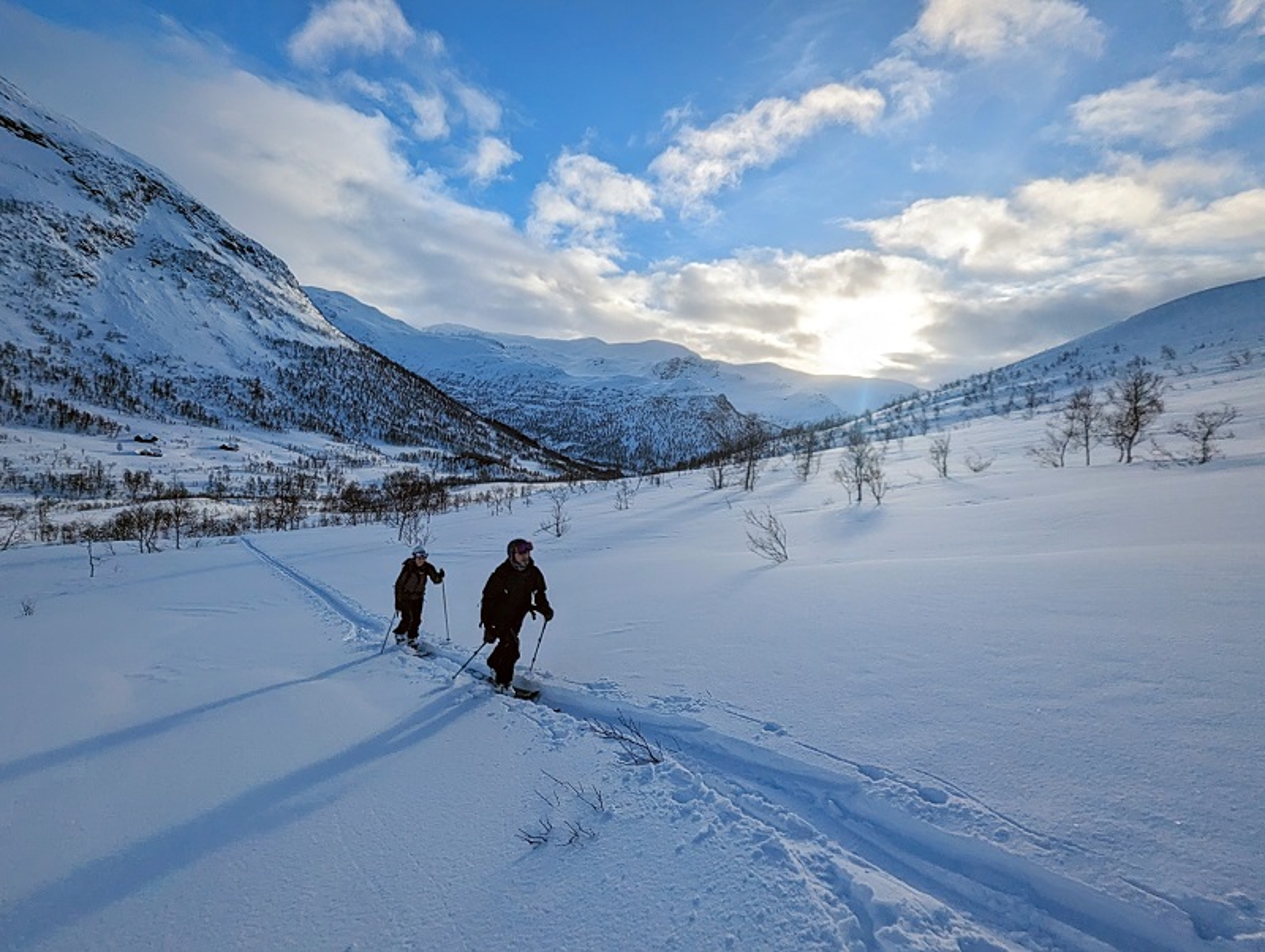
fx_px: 476
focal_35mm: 13
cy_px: 476
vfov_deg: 90.0
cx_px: 632
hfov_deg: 106.1
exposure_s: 1/4484
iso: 48
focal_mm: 1.95
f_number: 2.2
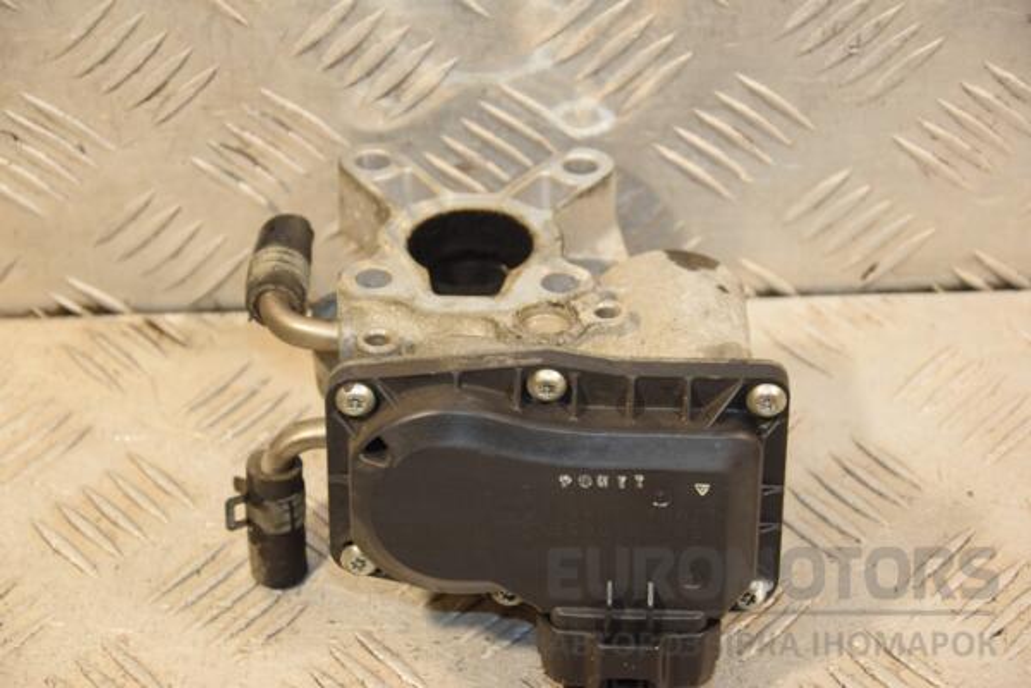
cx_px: 516
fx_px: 3436
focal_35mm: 120
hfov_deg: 17.1
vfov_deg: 11.4
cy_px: 344
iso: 800
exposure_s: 1/100
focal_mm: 80
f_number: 5.3
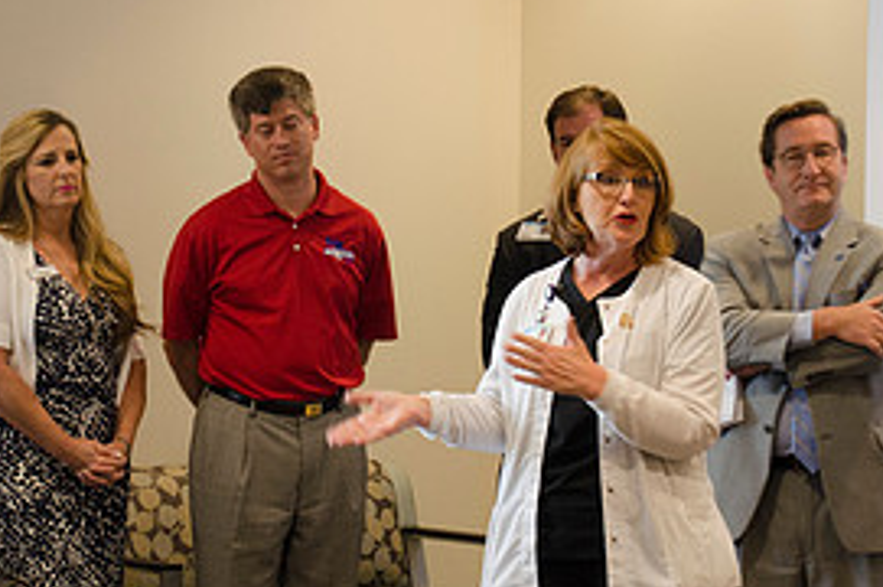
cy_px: 339
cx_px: 557
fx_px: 3454
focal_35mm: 141
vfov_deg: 9.7
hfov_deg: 14.6
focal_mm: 44
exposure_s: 1/30
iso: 640
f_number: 4.8
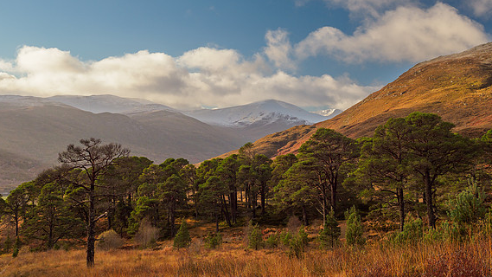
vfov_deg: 29.6
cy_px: 102
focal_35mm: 40
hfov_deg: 50.5
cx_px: 246
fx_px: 522
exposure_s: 1/250
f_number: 5.6
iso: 200
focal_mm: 18
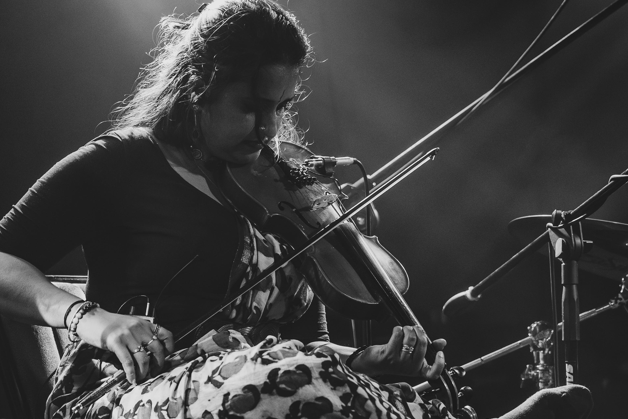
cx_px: 250
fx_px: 2320
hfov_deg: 15.4
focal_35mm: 133
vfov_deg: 10.3
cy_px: 212
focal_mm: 70
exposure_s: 1/160
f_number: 2.8
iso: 1600
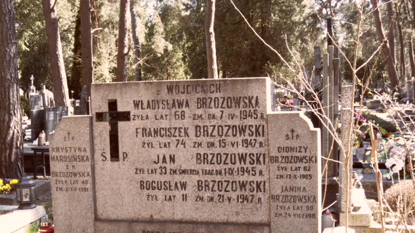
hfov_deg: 37.9
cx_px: 206
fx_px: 605
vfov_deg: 21.8
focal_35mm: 55
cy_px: 140
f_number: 3.8
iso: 100
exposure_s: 1/90
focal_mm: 8.2
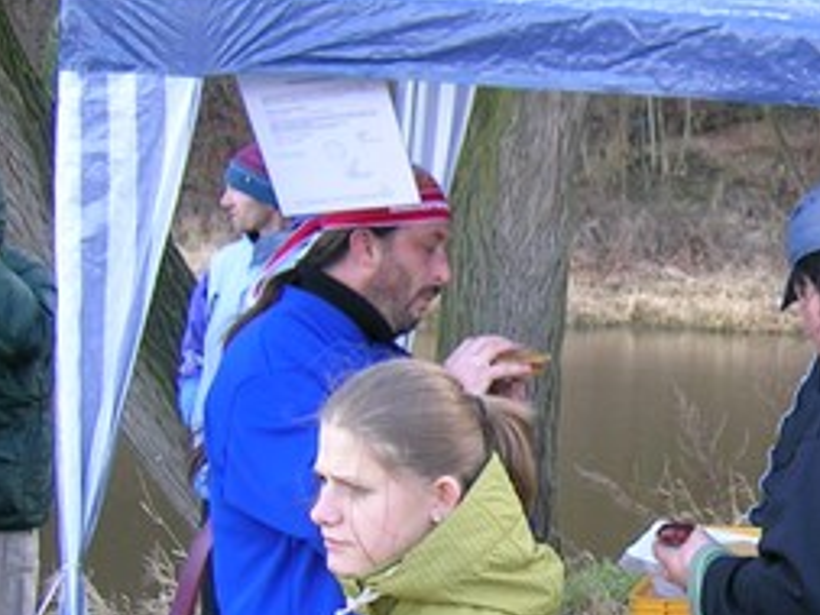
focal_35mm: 83
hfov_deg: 22.3
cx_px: 901
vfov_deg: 17.7
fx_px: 1967
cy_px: 482
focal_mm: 5.4
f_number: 2.8
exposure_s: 1/60.8
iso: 50
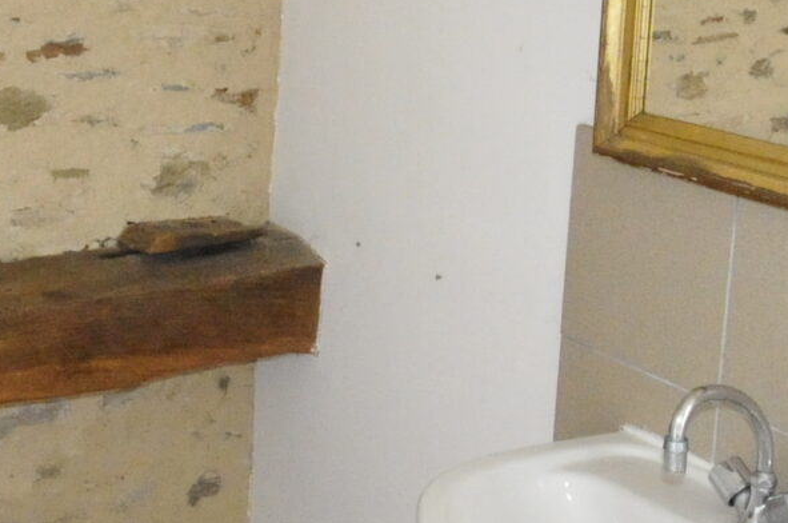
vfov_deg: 20.8
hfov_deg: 31.0
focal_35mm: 65
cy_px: 167
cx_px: 375
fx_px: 1420
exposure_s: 1/60
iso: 3200
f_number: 6.3
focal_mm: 10
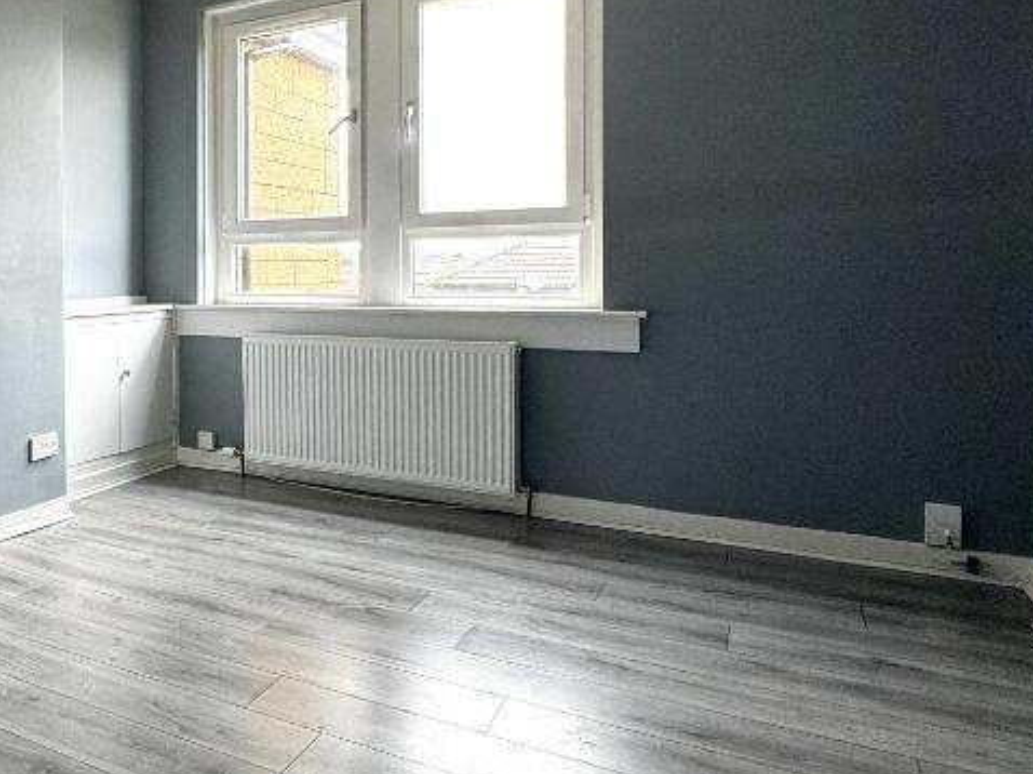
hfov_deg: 53.5
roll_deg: +0.0
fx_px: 895
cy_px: 288
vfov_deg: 46.3
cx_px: 130
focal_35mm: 30
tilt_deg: -0.9
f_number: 2.2
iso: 125
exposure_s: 1/99
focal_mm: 2.22
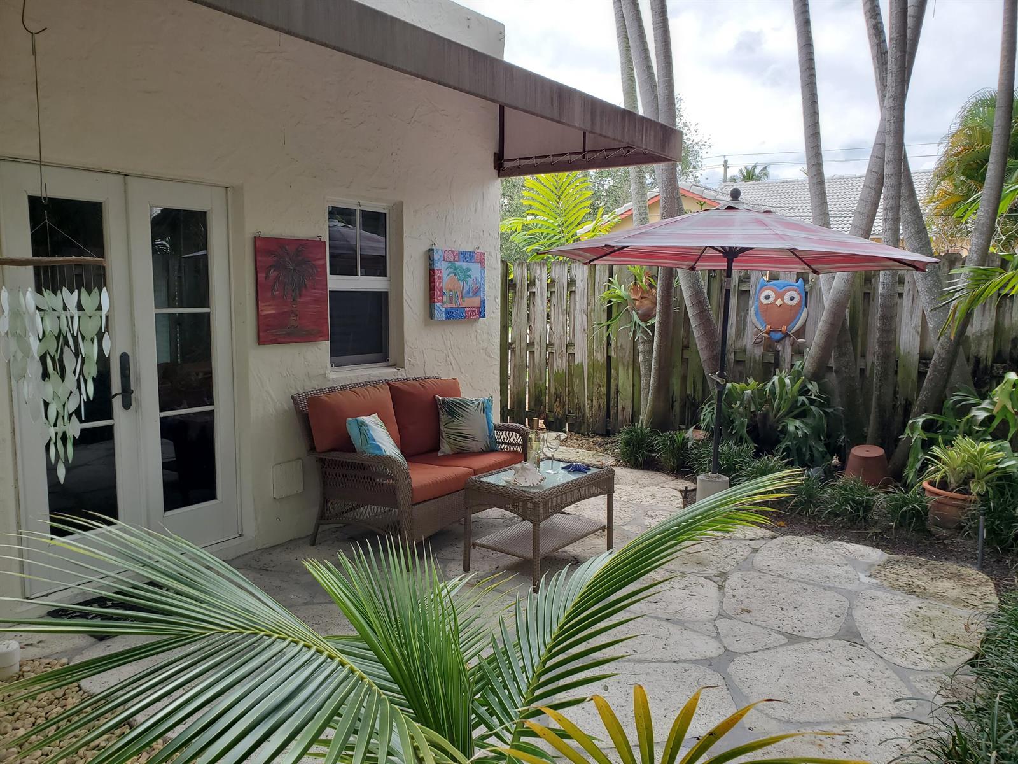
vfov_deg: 53.1
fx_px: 765
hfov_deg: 67.3
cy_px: 382
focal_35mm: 26
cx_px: 509
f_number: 2.4
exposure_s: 1/247
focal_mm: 4.3
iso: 50
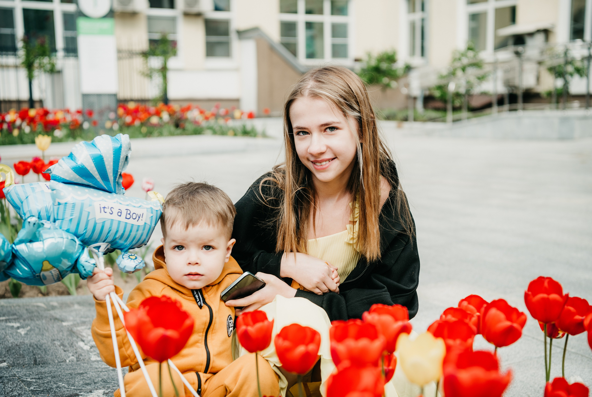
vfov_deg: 26.4
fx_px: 847
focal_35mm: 51
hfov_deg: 38.5
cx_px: 305
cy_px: 194
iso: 100
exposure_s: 1/400
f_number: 3.5
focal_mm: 50
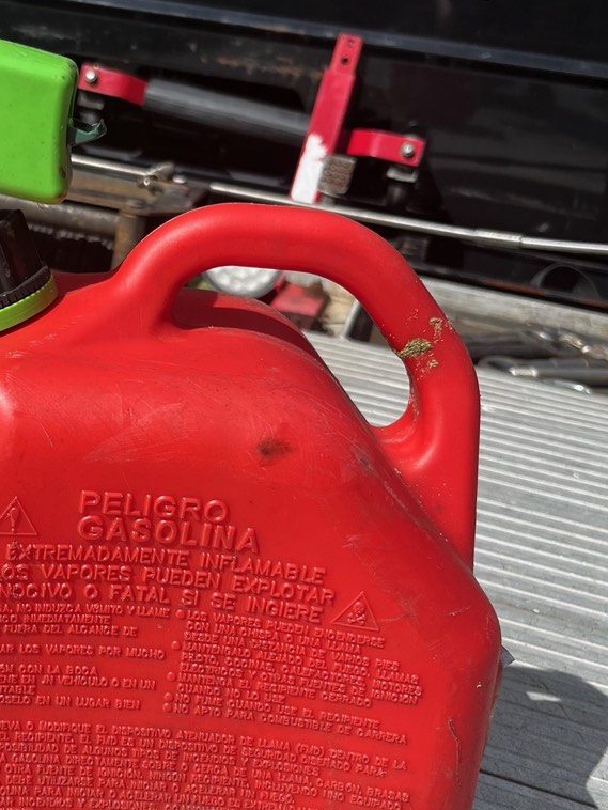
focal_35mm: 48
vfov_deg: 39.6
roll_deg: -7.6
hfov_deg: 29.0
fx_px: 1123
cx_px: 57
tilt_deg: -23.5
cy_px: 415
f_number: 1.6
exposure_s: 1/4149
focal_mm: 5.1
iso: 50
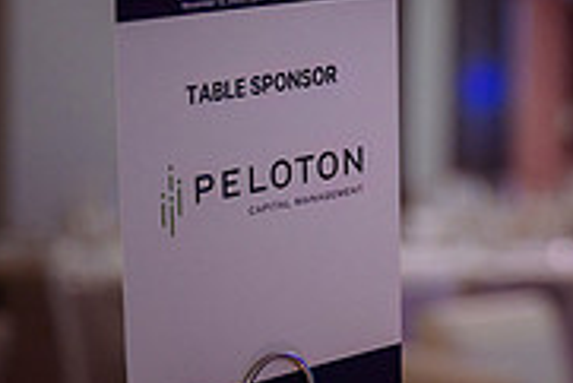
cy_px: 154
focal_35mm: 160
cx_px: 921
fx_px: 2549
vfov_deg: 8.6
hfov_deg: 12.1
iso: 800
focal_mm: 48
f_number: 3.5
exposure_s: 1/40
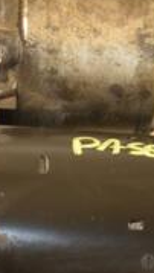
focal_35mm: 263
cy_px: 174
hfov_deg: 4.6
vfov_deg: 8.2
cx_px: 24
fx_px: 1905
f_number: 5
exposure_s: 1/125
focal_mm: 50
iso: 800
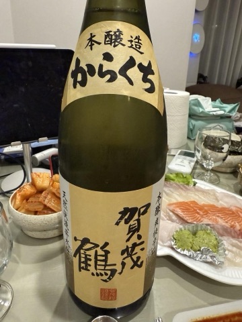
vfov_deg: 71.6
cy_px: 161
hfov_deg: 56.8
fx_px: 224
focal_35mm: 24
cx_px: 121
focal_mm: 2.22
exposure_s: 1/120
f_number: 2.2
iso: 800
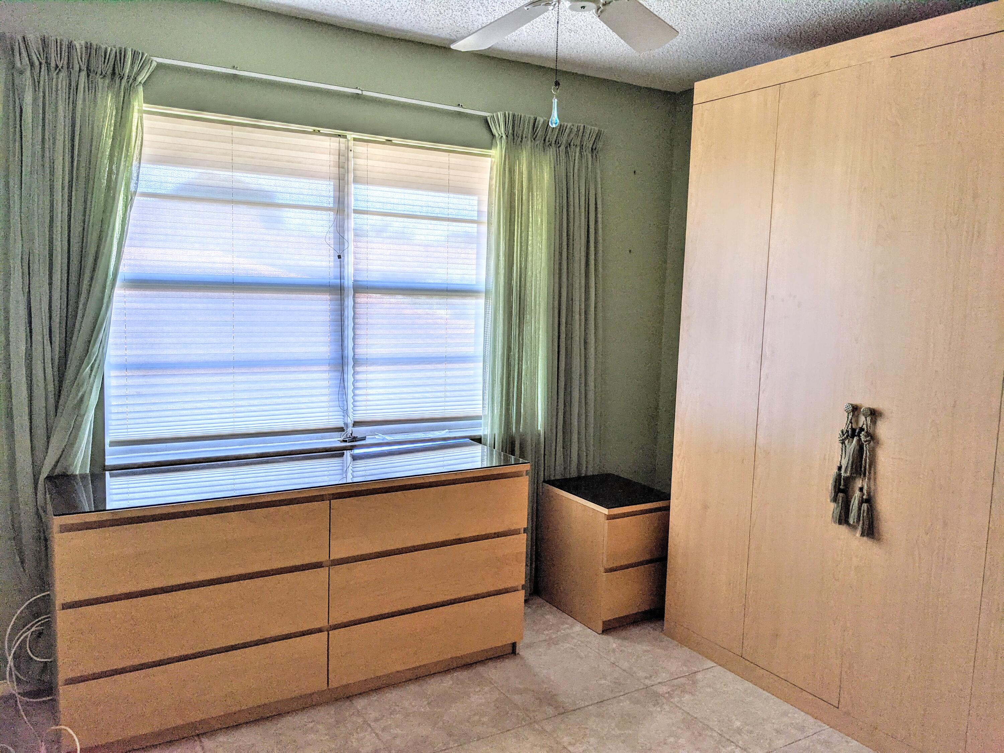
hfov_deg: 65.3
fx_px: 783
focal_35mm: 27
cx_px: 502
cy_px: 376
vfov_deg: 51.4
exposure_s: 1/132
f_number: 1.73
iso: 60
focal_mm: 4.38
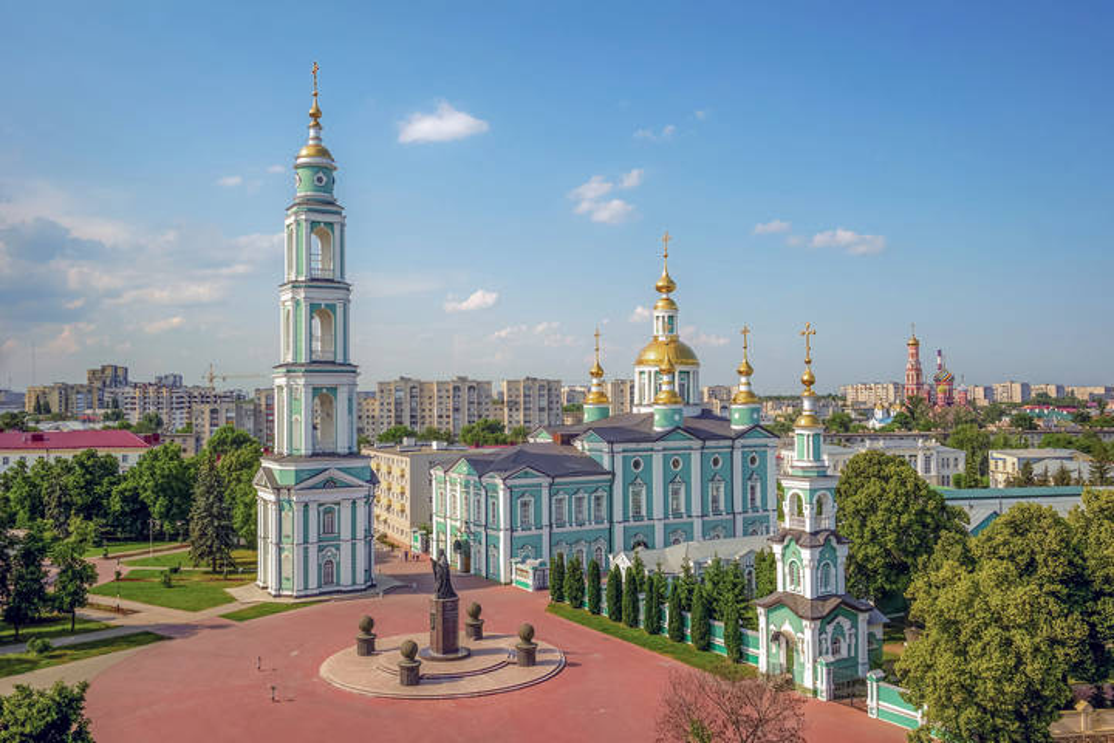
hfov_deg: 61.9
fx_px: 928
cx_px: 557
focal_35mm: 30
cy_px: 372
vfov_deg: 43.6
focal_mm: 20
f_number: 7.1
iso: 100
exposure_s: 1/320
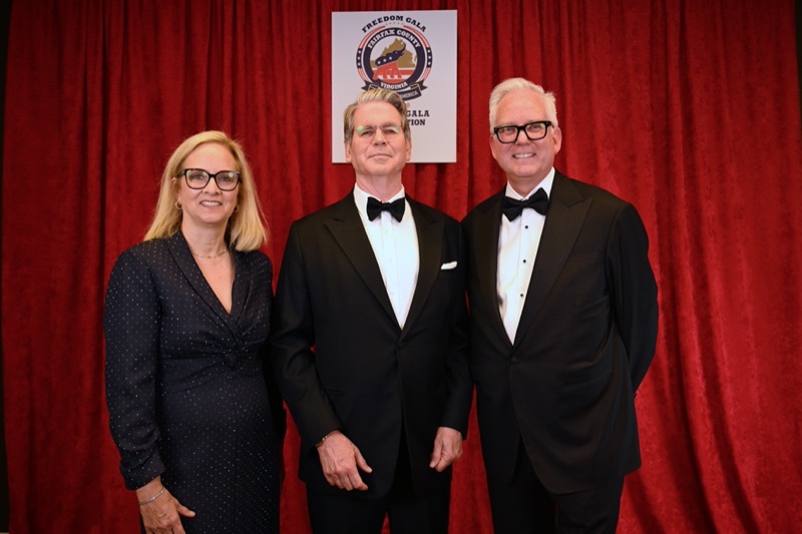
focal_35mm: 34
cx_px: 401
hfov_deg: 55.1
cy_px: 267
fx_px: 768
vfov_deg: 38.3
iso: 640
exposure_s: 1/125
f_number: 4
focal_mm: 34.5
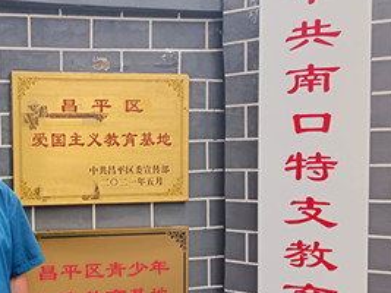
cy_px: 172
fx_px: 508
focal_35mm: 45
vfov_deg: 32.1
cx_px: 60
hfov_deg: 39.8
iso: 243
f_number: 1.75
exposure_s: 1/120
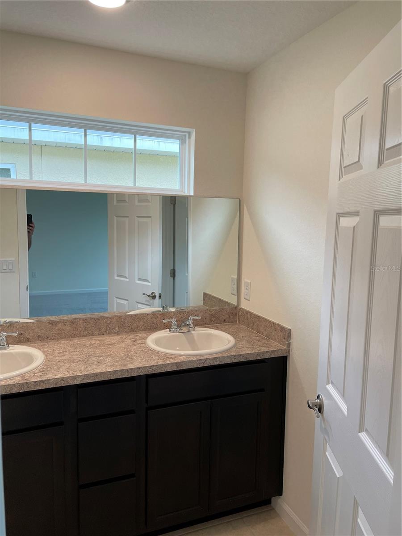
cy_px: 268
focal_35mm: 26
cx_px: 201
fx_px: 403
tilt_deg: -7.0
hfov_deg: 53.1
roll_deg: -0.6
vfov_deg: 67.3
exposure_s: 1/120
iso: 64
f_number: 1.6
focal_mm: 4.2
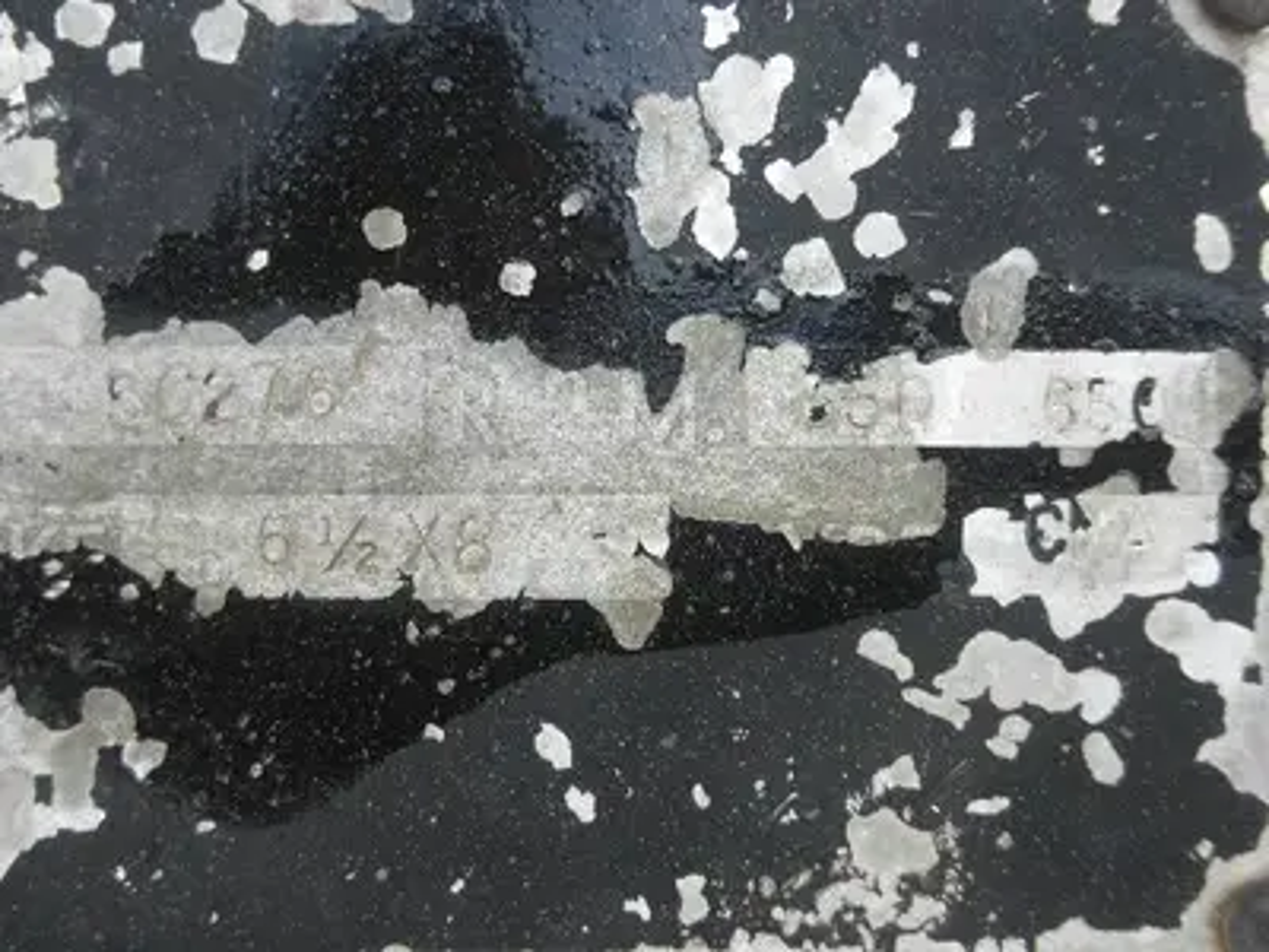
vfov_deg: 49.7
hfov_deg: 63.4
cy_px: 476
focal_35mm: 28
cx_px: 634
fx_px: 1026
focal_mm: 5
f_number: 3
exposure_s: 1/80
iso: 64
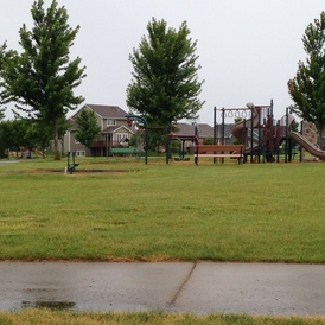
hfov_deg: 24.3
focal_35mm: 71
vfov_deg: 24.3
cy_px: 196
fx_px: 754
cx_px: 190
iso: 50
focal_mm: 4.12
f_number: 2.4
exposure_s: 1/502
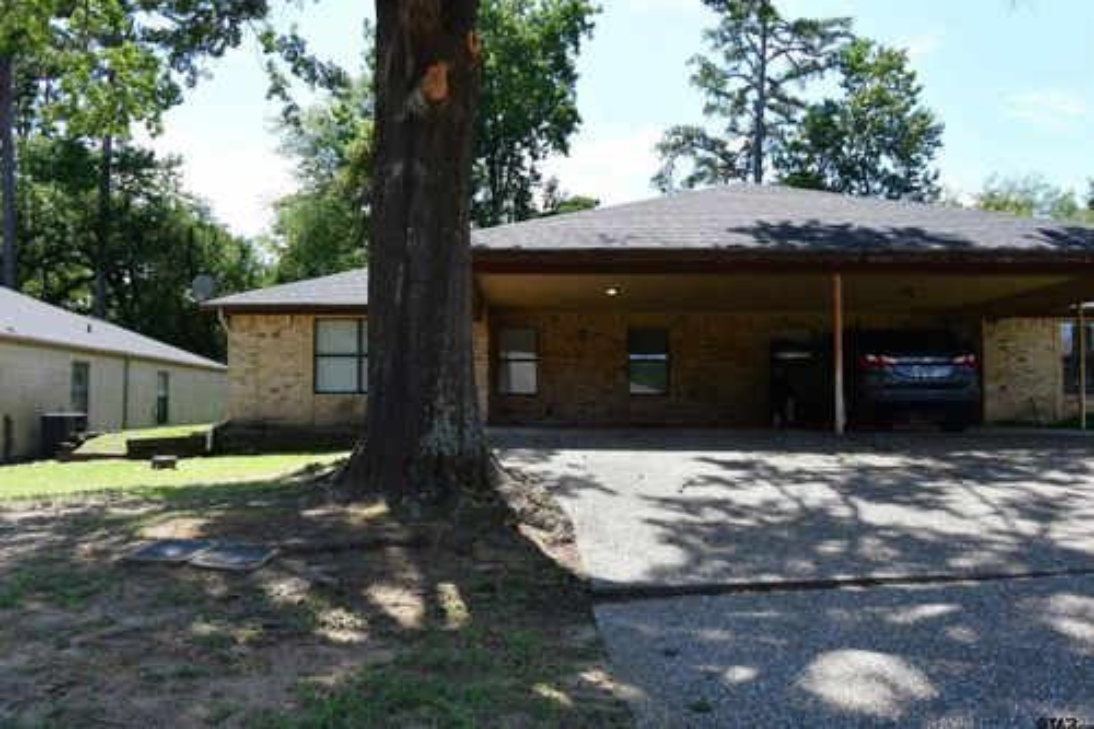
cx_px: 547
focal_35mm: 30
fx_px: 911
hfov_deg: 61.9
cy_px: 364
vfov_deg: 43.6
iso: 100
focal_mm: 20
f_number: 9
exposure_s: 1/80
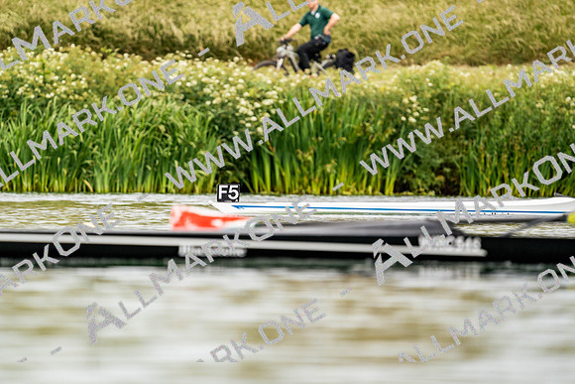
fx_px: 9585
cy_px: 192
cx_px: 288
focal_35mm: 600
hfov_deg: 3.4
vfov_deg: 2.3
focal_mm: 600
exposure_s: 1/2000
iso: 400
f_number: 6.3
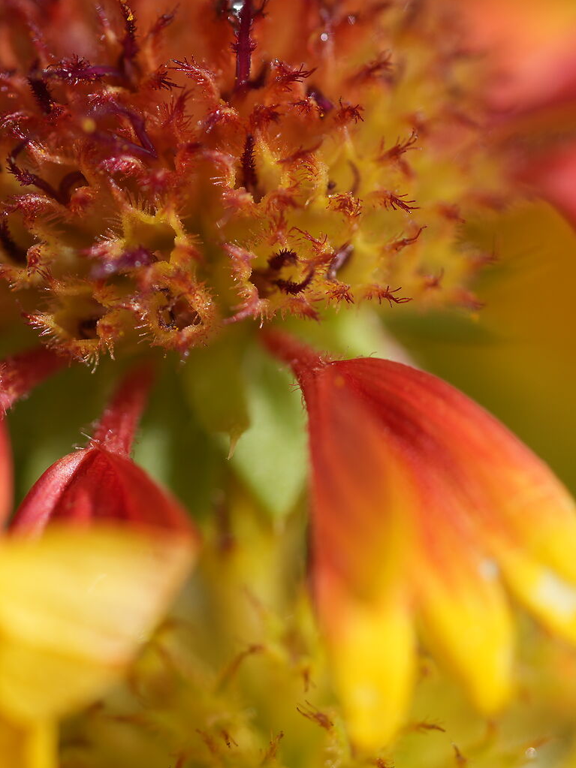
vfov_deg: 9.7
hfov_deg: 7.3
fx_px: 4505
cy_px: 266
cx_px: 216
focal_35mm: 203
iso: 160
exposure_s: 1/1000
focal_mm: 90
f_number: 2.8
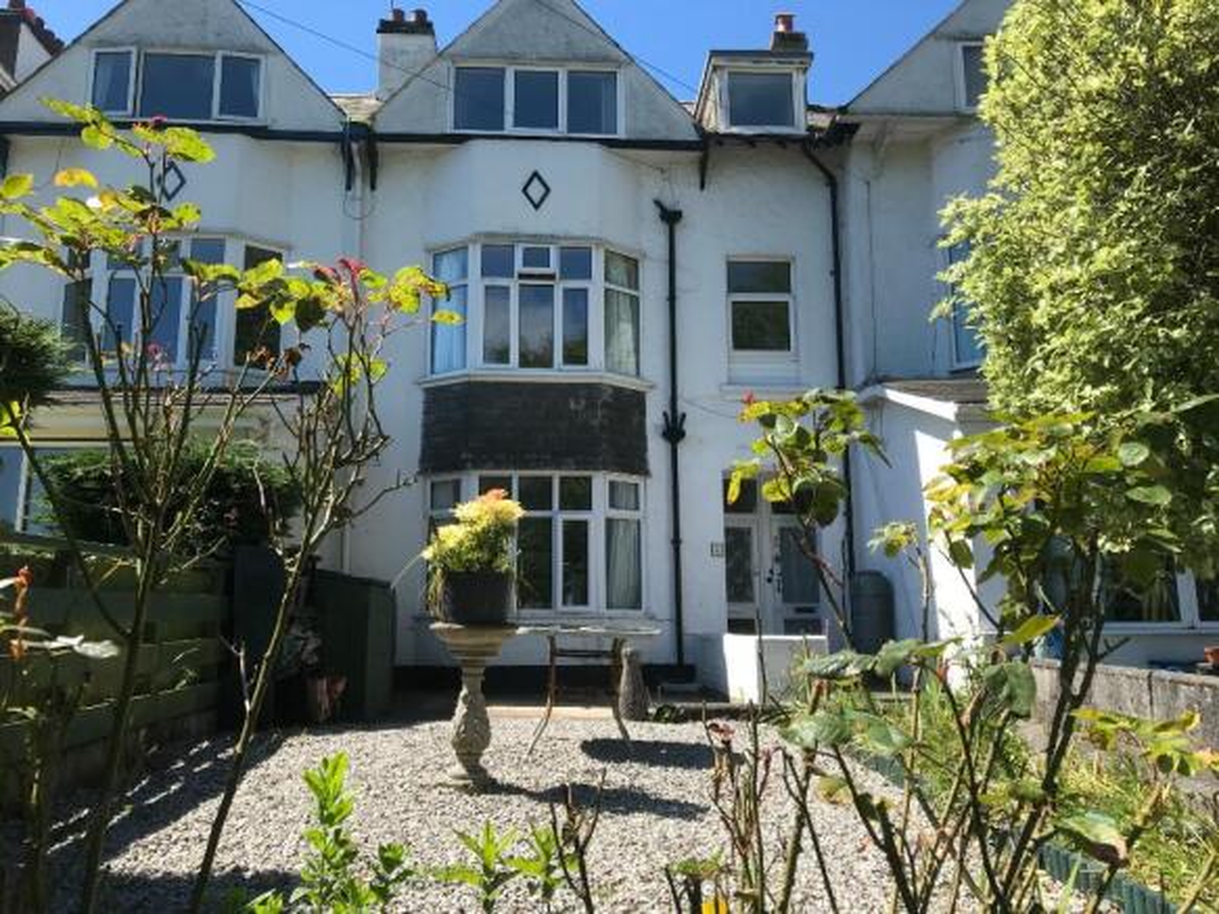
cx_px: 610
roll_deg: -0.8
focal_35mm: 28
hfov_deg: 63.5
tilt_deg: +11.8
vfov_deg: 49.7
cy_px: 457
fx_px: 986
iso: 20
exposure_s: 1/1473
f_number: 1.8
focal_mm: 3.99
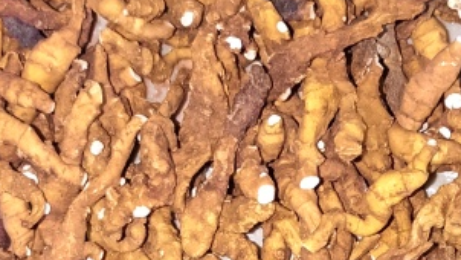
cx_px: 301
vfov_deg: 11.7
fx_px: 1223
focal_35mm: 100
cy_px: 371
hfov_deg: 21.3
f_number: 1.8
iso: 2415
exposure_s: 1/25
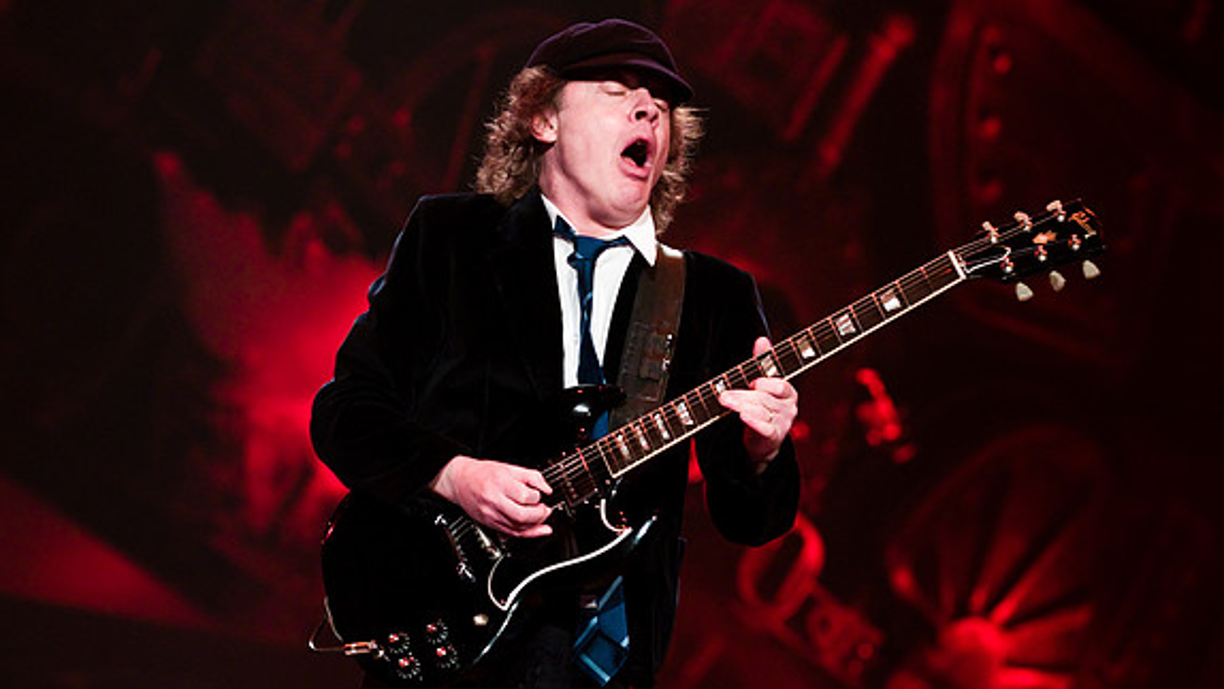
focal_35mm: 184
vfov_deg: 6.6
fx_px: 5972
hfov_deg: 11.7
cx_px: 614
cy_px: 372
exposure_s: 1/200
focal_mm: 116
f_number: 4
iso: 800
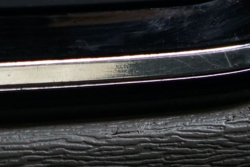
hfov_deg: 7.5
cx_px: -365
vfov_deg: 5.0
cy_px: 577
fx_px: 1771
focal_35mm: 255
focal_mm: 35
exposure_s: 1/20
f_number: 5.6
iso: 640
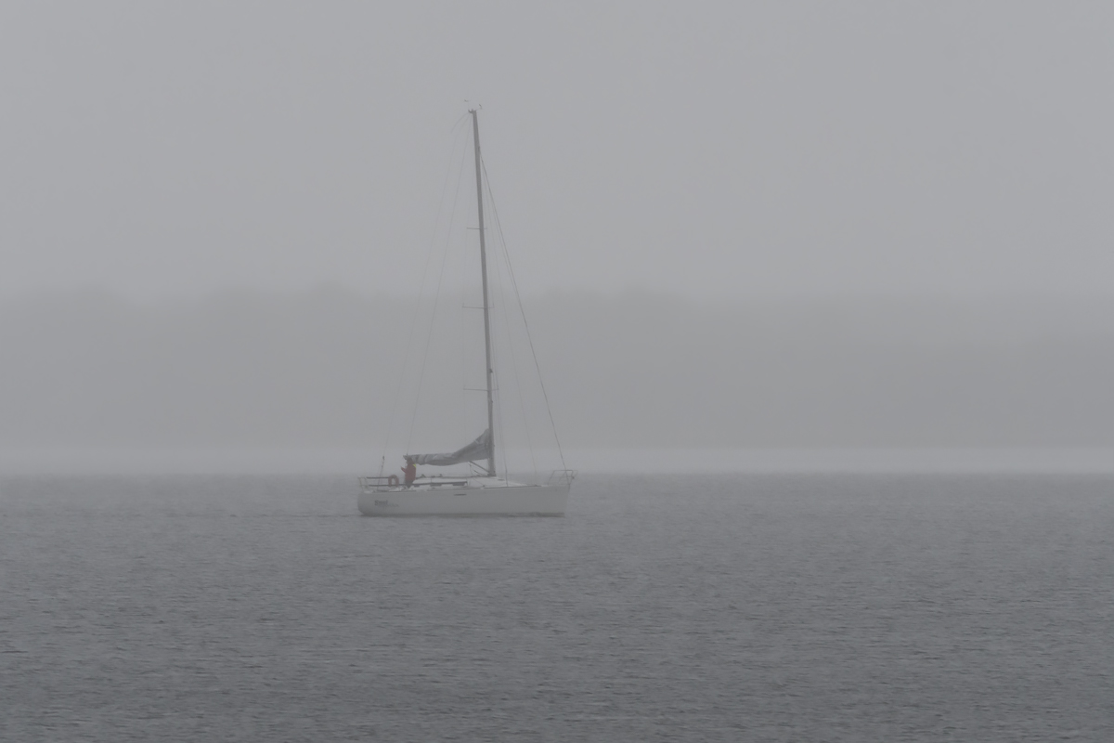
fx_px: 13924
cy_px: 372
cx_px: 557
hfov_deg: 4.6
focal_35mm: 450
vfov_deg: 3.1
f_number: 7.1
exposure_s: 1/320
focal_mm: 300
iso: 400
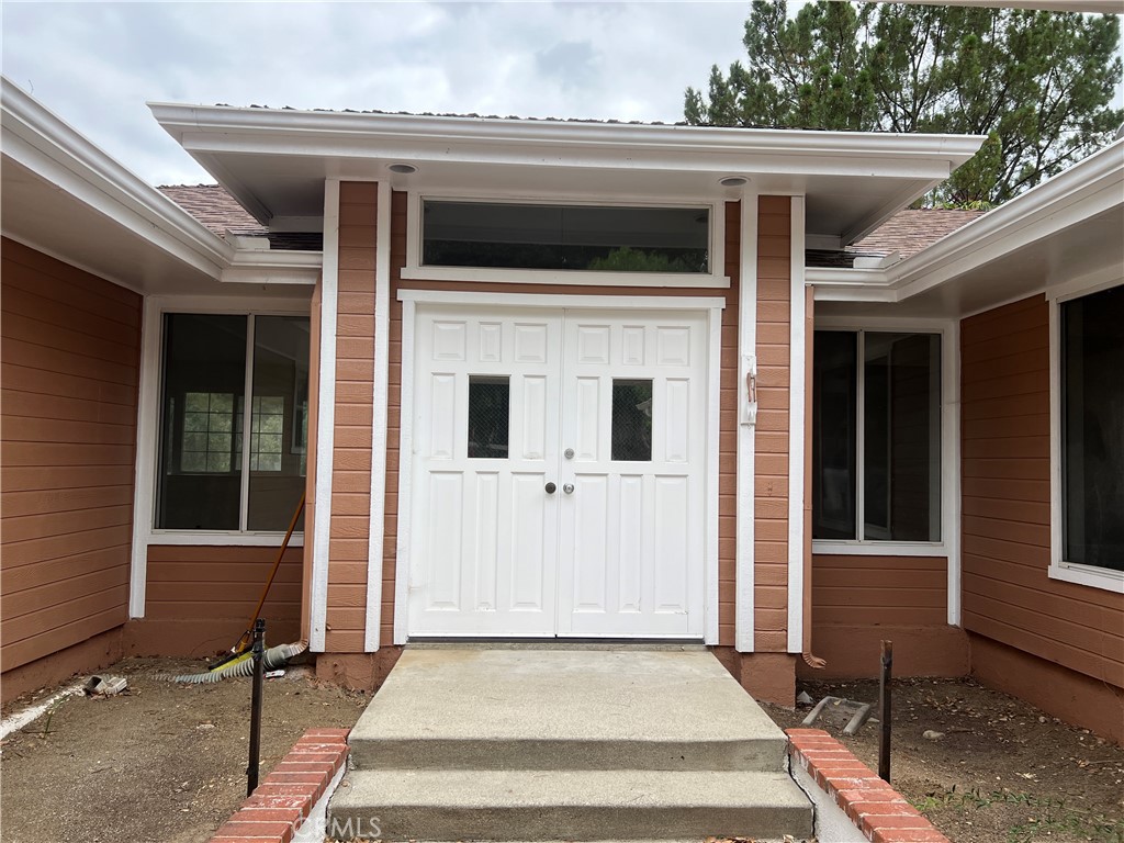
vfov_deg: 53.1
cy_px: 422
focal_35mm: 26
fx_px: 844
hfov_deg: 67.3
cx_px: 562
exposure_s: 1/1779
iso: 50
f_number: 1.5
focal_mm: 5.7
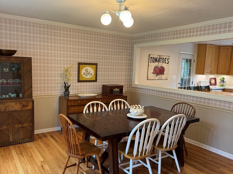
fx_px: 188
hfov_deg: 63.2
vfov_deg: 49.7
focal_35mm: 28
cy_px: 89
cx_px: 101
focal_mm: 6.76
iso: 200
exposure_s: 1/60
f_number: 1.78
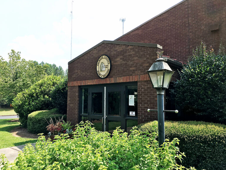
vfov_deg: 48.2
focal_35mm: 29
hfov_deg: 61.7
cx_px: 113
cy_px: 85
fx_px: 189
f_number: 2.2
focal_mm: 4.15
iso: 25
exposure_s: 1/1570
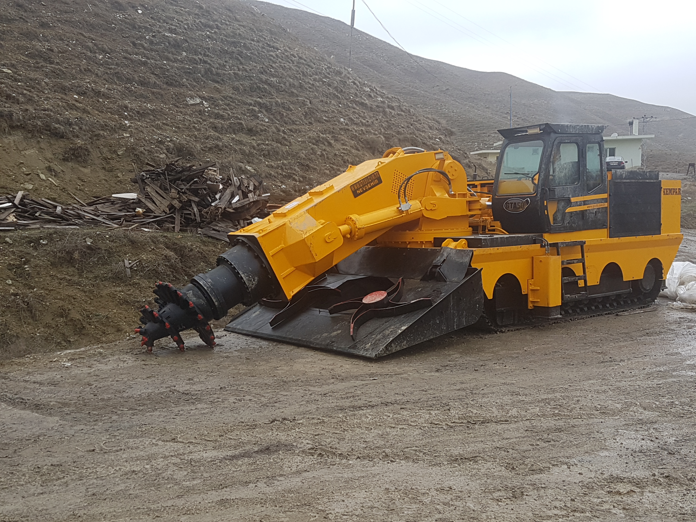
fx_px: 523
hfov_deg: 67.3
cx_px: 348
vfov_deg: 53.1
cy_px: 261
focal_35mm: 26
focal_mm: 4.2
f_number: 1.7
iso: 40
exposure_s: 1/610
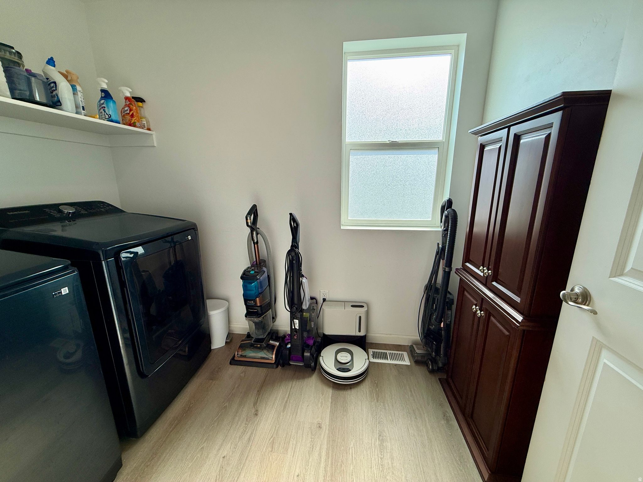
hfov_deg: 102.1
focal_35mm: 14
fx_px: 260
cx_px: 322
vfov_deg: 85.7
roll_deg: +0.1
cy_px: 241
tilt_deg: -12.8
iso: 64
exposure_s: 1/267
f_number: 2.2
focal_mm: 2.22
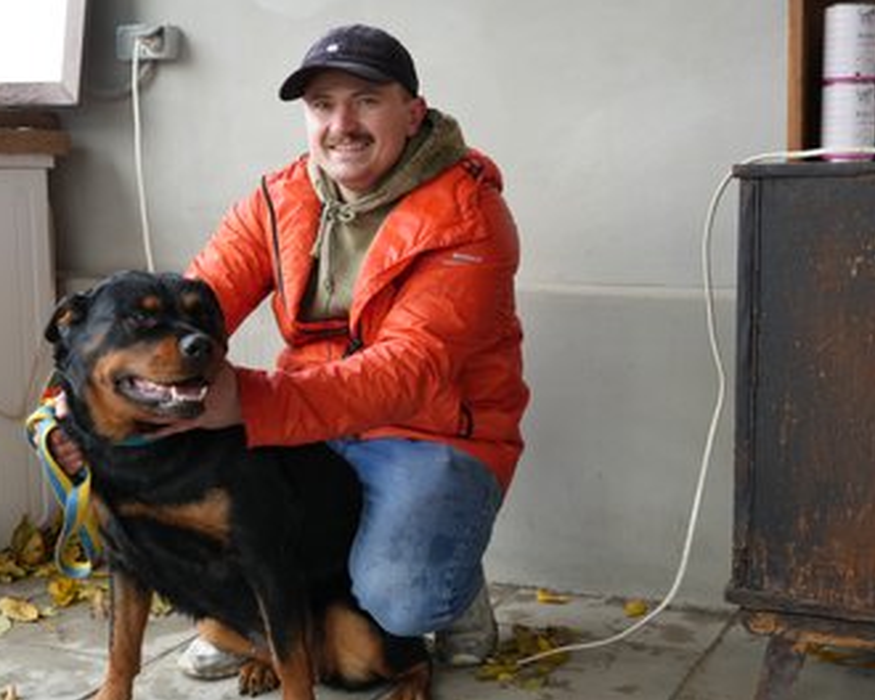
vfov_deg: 30.8
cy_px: 349
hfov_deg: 38.0
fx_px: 1269
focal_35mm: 49
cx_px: 390
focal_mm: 43
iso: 640
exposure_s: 1/160
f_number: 4
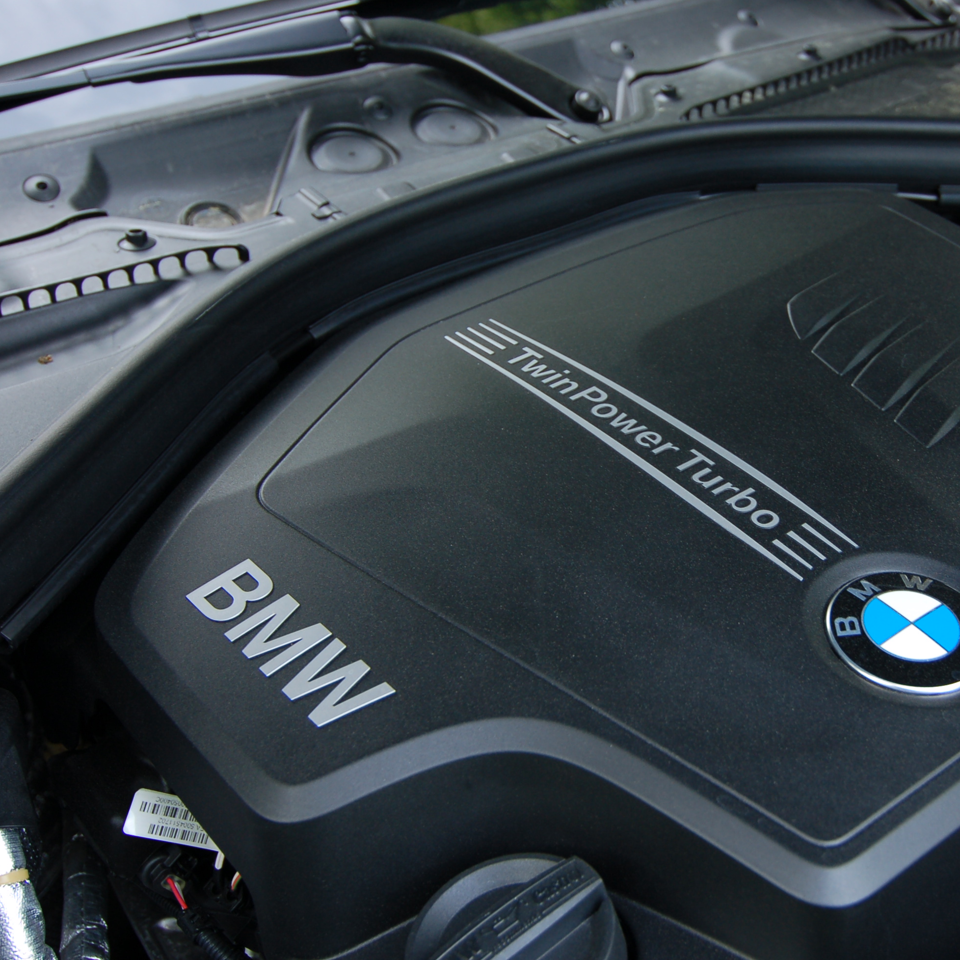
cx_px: 698
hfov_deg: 35.4
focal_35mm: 47
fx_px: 1475
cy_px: 485
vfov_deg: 36.1
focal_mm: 24
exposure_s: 1/60
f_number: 4
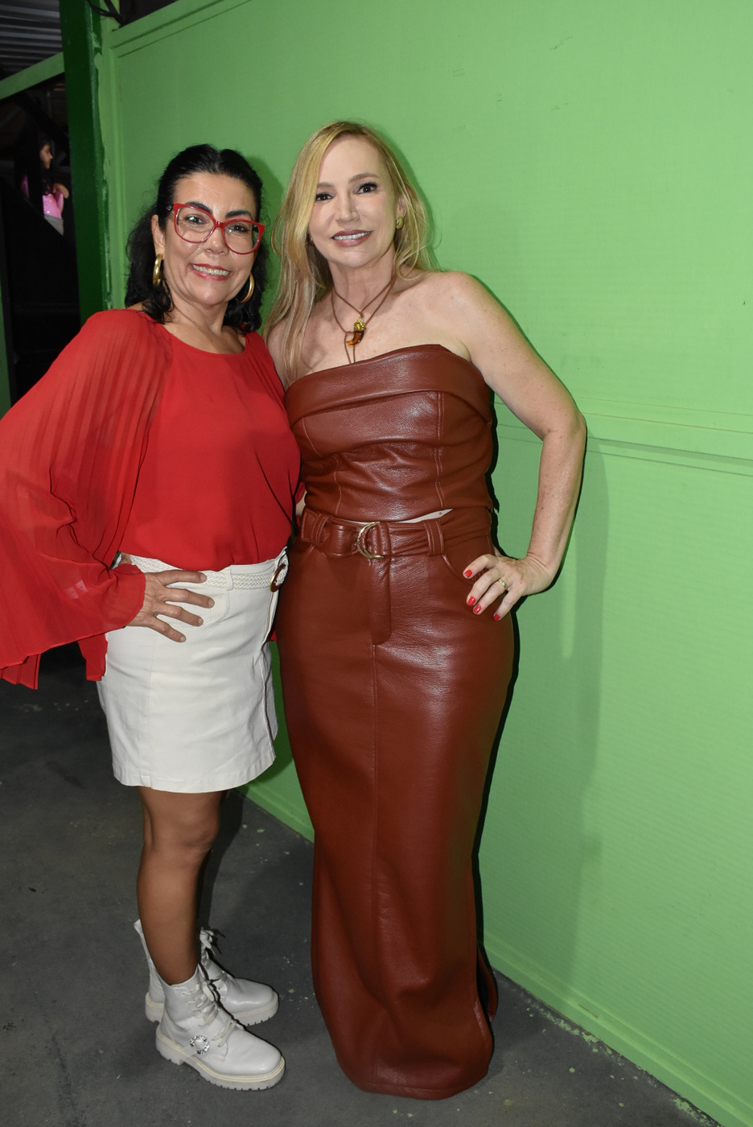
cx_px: 376
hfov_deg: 43.7
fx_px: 939
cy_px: 564
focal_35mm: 30
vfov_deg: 61.9
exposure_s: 1/60
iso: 1600
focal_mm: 20
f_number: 5.6
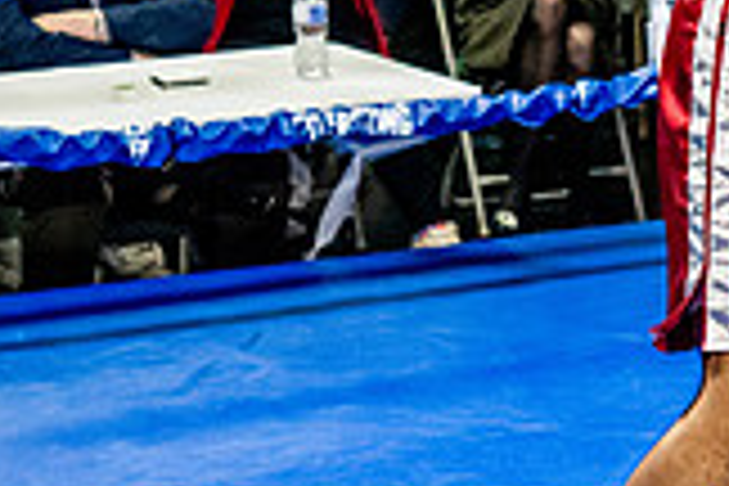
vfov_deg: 7.3
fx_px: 3766
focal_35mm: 186
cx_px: 963
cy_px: -20
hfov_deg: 10.8
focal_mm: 35
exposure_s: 1/800
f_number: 2.8
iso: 5000
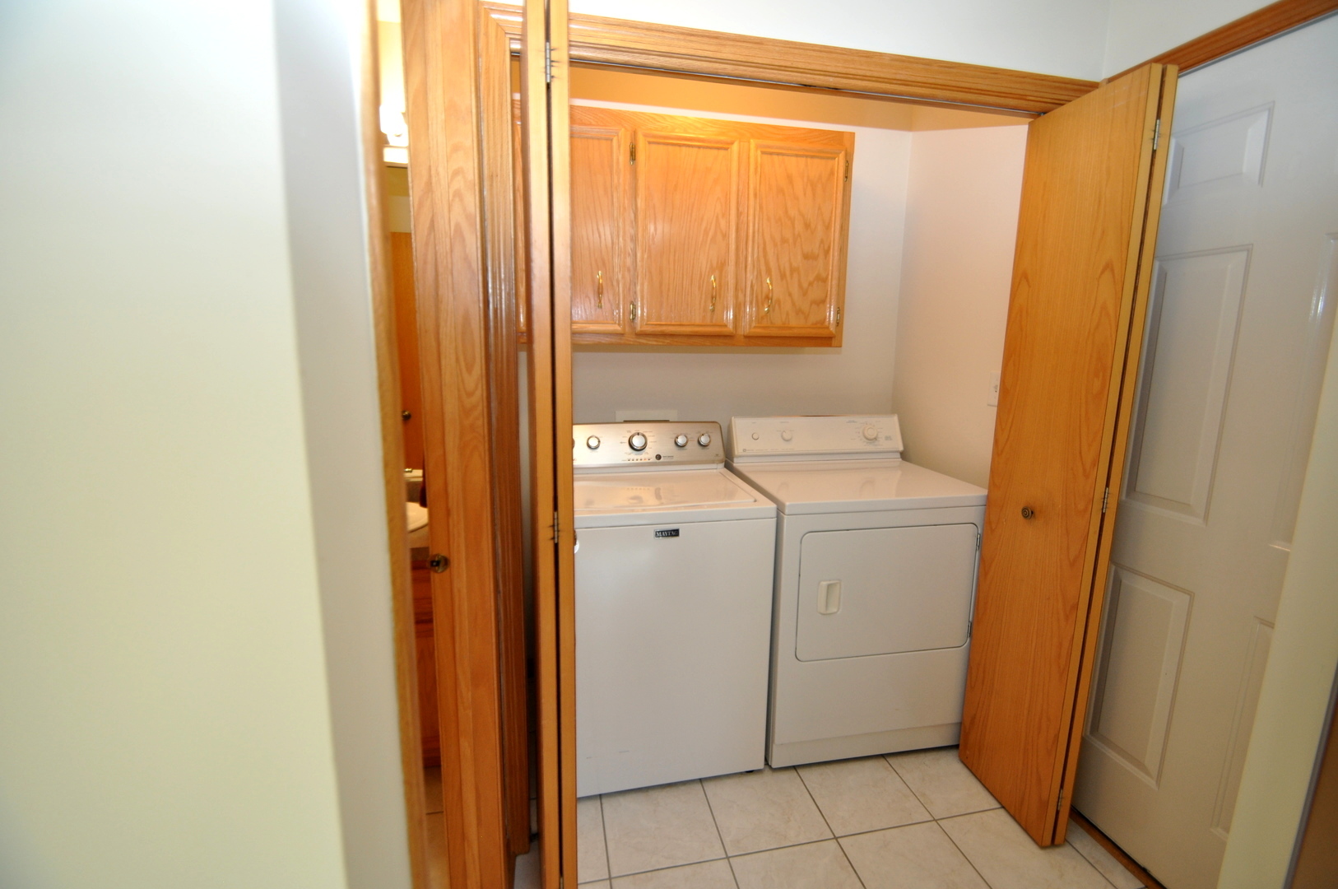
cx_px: 669
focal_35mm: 15
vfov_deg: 77.2
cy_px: 444
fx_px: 557
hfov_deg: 100.5
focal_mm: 10
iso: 400
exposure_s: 1/60
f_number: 4
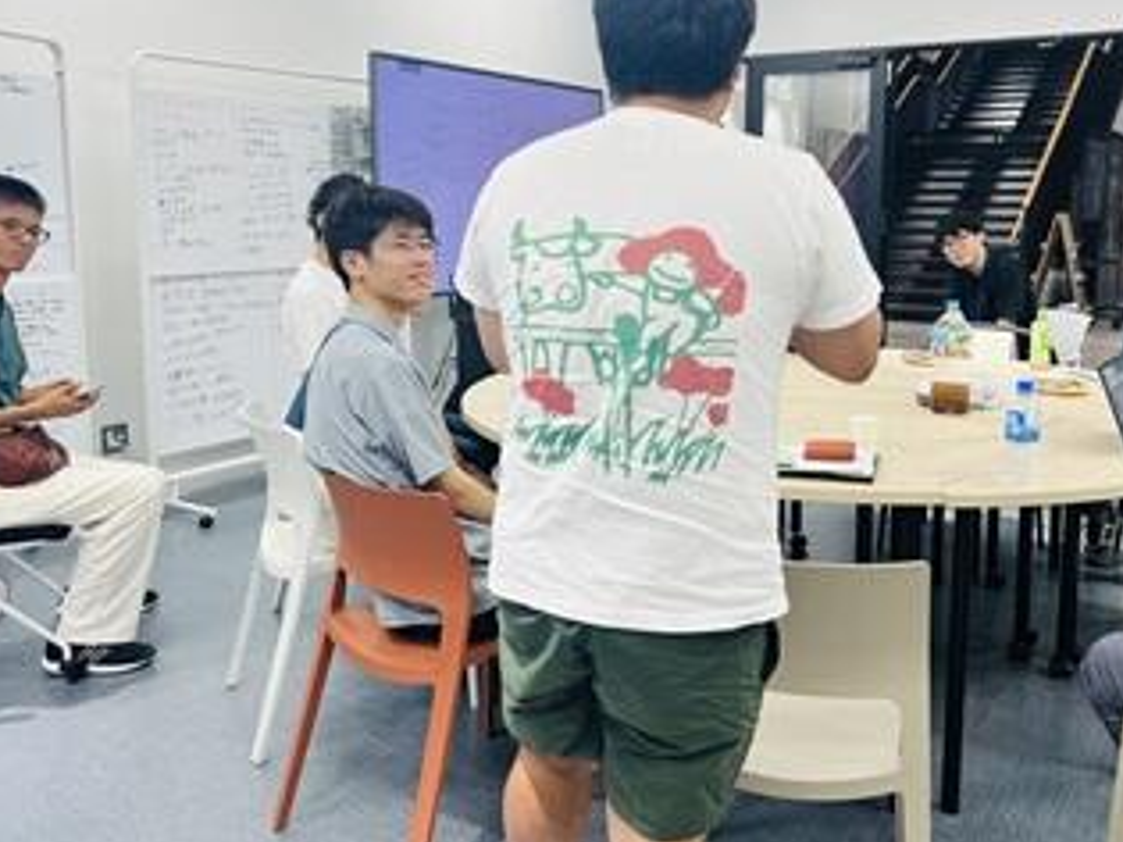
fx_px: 1070
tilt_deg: -7.0
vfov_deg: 42.6
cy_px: 321
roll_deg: -0.3
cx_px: 620
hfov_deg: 55.3
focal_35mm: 33
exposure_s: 1/120
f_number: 1.5
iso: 80
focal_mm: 5.7
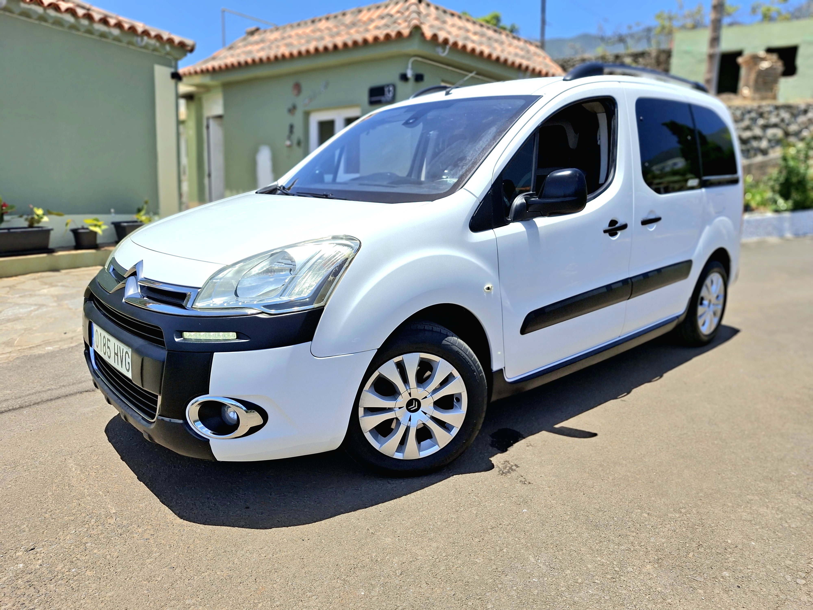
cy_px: 305
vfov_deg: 58.9
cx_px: 406
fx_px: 540
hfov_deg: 73.9
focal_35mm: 23
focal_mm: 5.54
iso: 50
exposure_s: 1/5000
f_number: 1.8
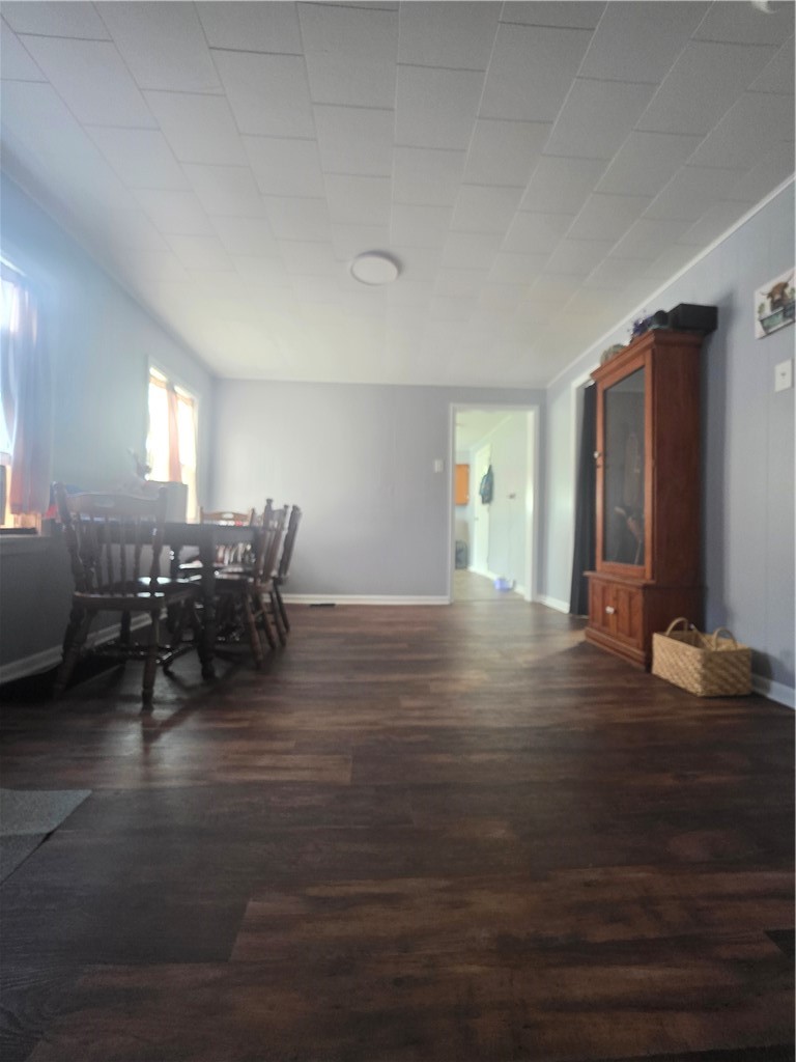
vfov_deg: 106.2
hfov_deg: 89.9
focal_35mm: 13
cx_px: 398
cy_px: 531
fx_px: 399
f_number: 1.9
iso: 800
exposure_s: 1/24
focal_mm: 2.2
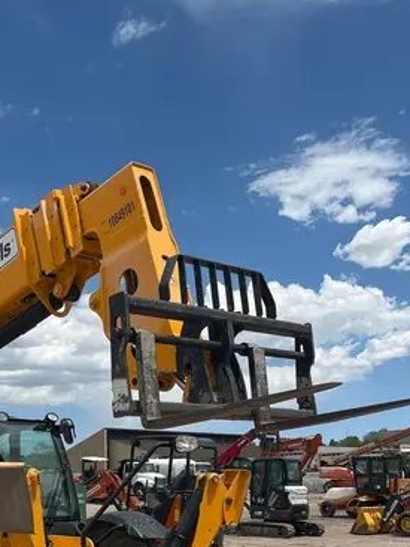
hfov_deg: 27.2
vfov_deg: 35.3
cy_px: 461
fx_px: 822
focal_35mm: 52
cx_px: 60
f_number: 1.6
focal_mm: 5.1
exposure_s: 1/5076
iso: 50
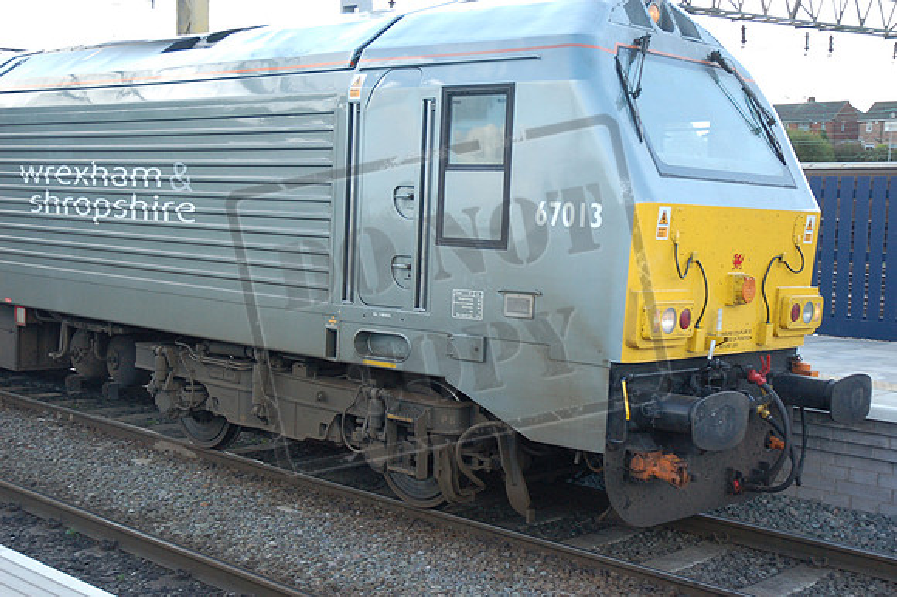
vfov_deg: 26.5
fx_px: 1270
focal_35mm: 51
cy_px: 298
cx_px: 448
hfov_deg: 38.9
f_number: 4.2
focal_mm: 34
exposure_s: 1/500
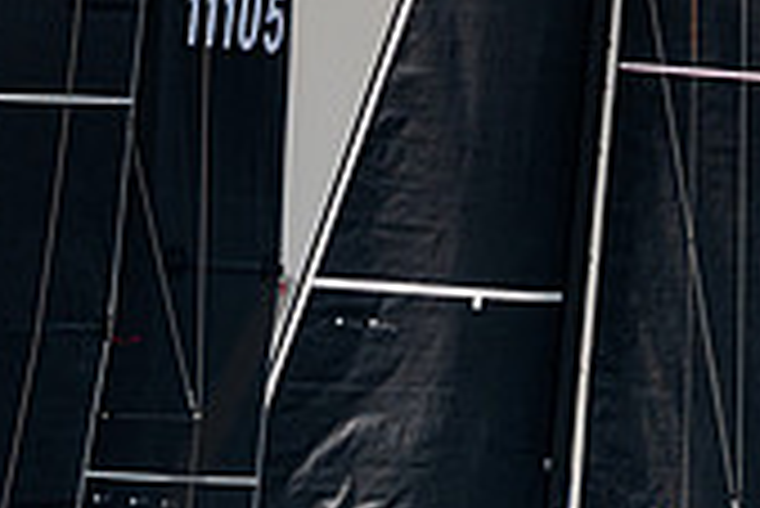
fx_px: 30235
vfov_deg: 1.0
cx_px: 369
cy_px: 785
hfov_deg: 1.4
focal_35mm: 1431
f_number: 5.6
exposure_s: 1/6400
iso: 400
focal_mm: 400
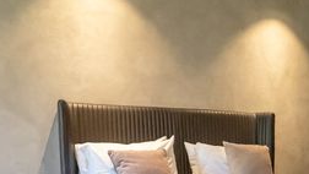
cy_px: 186
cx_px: 254
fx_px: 451
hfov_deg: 36.3
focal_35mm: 55
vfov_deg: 20.9
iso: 6400
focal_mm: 16
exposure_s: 1/1600
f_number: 1.8
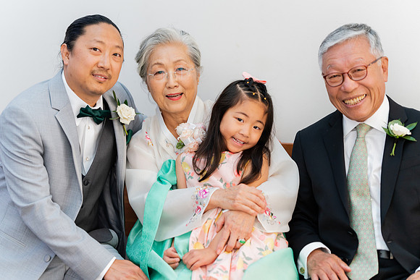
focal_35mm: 85
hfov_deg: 23.9
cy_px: 140
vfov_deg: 16.1
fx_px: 992
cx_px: 210
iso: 320
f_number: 1.8
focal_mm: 85
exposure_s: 1/200
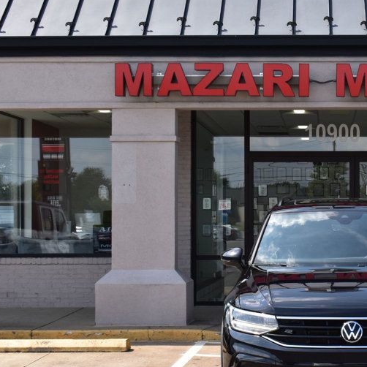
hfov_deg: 21.5
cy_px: 208
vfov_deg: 22.2
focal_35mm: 78
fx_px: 936
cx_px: 352
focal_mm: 30
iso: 400
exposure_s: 1/400
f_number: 11
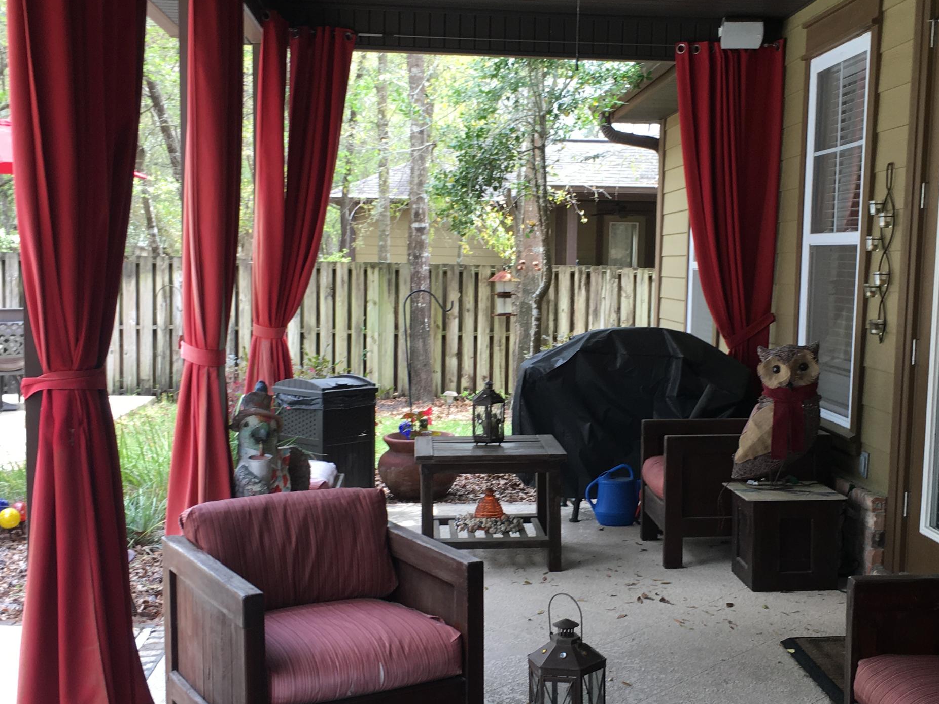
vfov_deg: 30.8
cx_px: 558
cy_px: 411
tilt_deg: -5.7
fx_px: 1275
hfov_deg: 40.3
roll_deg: -1.7
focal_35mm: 47
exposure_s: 1/120
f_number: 2.2
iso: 32
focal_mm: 4.15
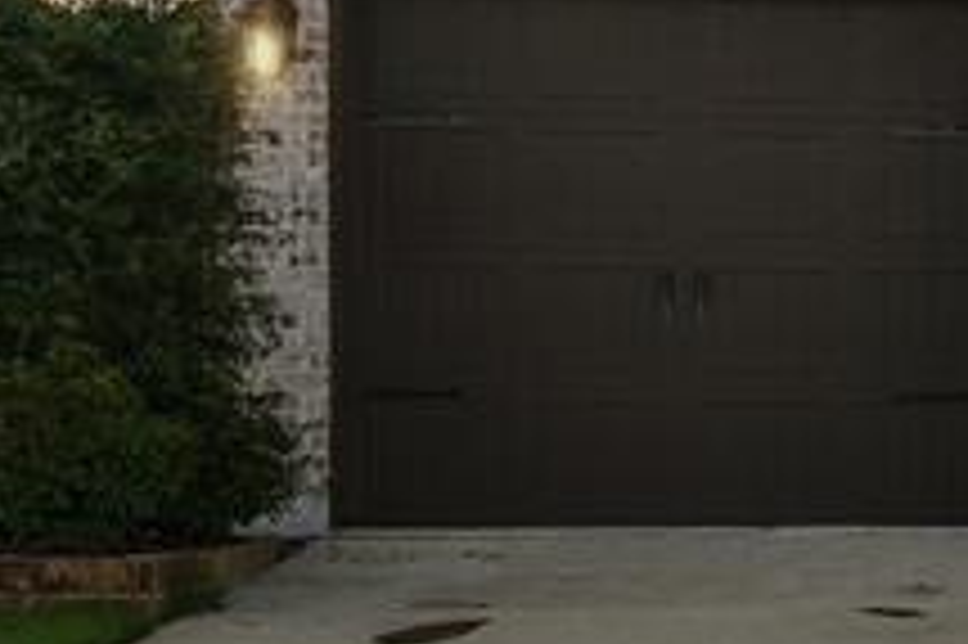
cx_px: 2287
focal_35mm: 143
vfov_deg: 9.5
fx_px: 3842
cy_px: 81
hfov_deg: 11.8
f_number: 8
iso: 400
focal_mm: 30
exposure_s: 1/200
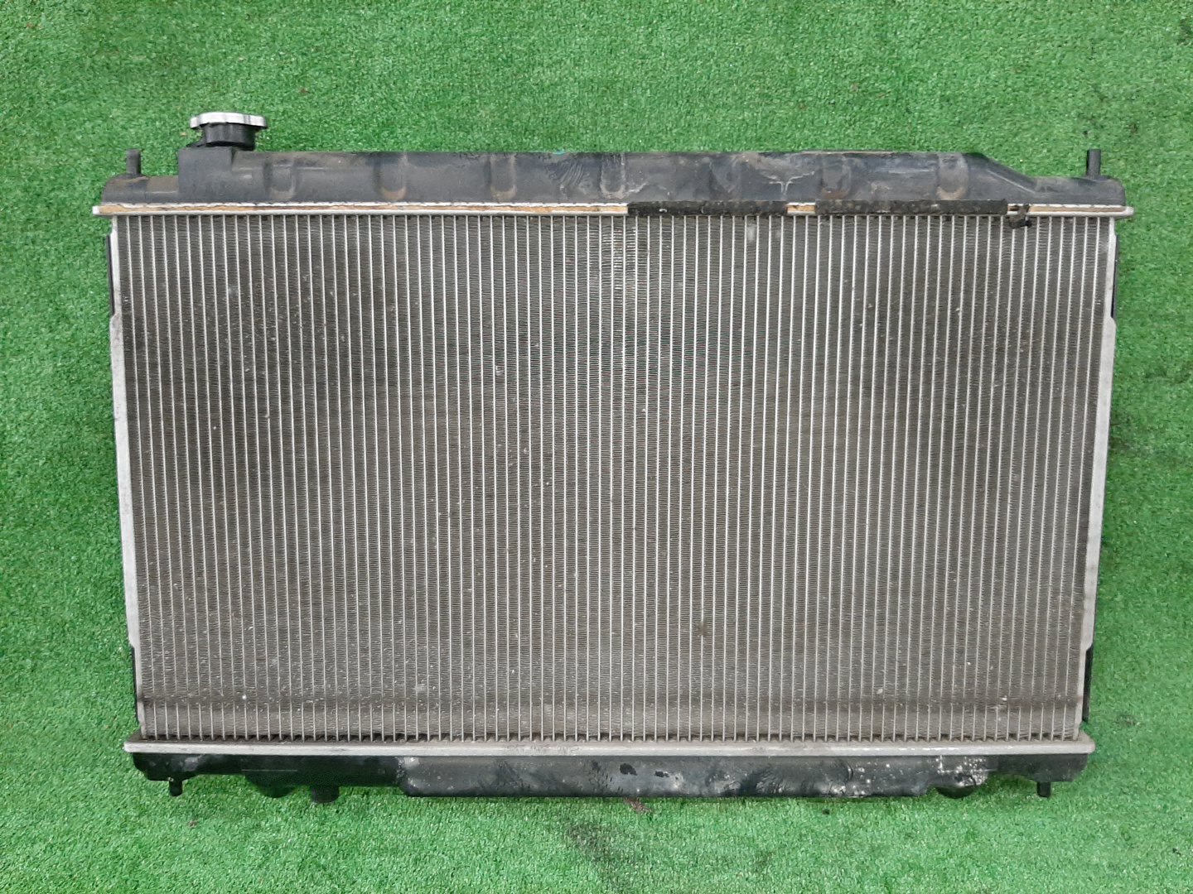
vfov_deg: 53.1
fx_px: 896
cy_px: 447
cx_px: 596
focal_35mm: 26
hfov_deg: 67.3
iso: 294
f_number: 1.7
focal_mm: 3.93
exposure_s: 1/25
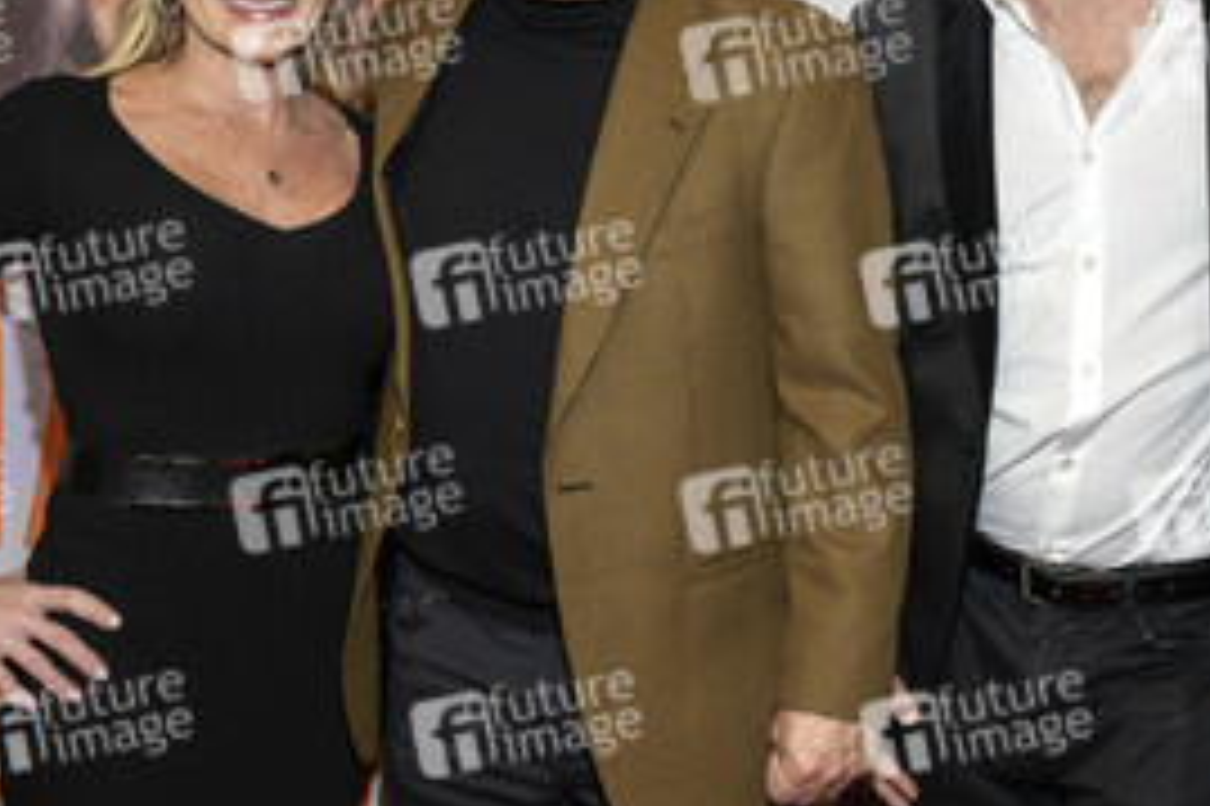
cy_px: 162
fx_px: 1775
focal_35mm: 53
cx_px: 857
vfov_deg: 25.1
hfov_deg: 37.0
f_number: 5.6
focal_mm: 31.5
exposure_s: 1/200
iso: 800
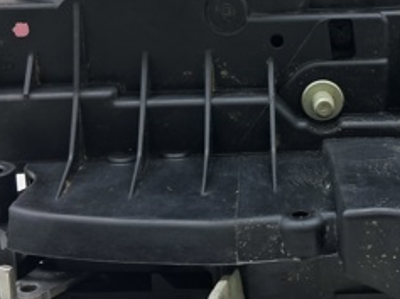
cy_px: 95
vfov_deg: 20.0
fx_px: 842
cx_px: 275
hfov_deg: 26.5
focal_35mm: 73
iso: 50
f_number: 1.8
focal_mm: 4
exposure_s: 1/50
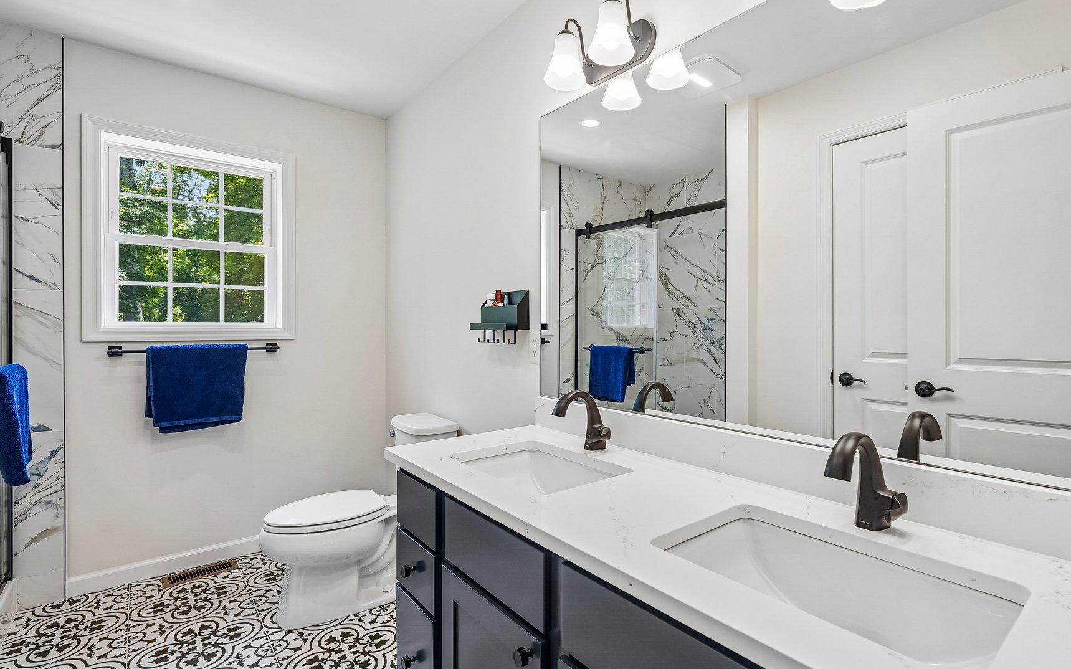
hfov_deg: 94.2
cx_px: 579
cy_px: 334
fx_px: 496
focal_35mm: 17
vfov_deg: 68.0
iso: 500
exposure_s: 1/60
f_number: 8
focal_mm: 14
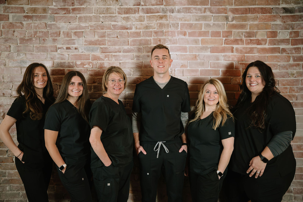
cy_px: 101
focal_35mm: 32
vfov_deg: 41.1
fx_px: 269
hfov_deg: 58.7
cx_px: 152
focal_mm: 32
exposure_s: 1/500
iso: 5000
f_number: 2.8
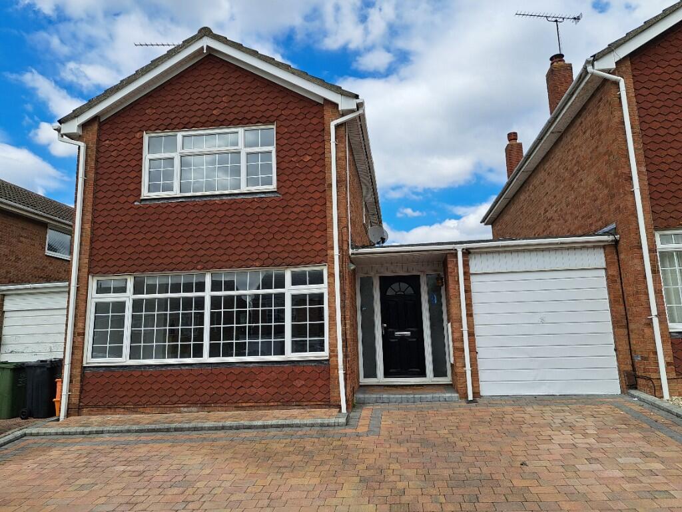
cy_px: 256
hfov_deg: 71.6
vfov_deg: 56.8
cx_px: 341
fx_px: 473
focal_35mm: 24
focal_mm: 5.23
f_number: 1.8
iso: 50
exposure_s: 1/1325
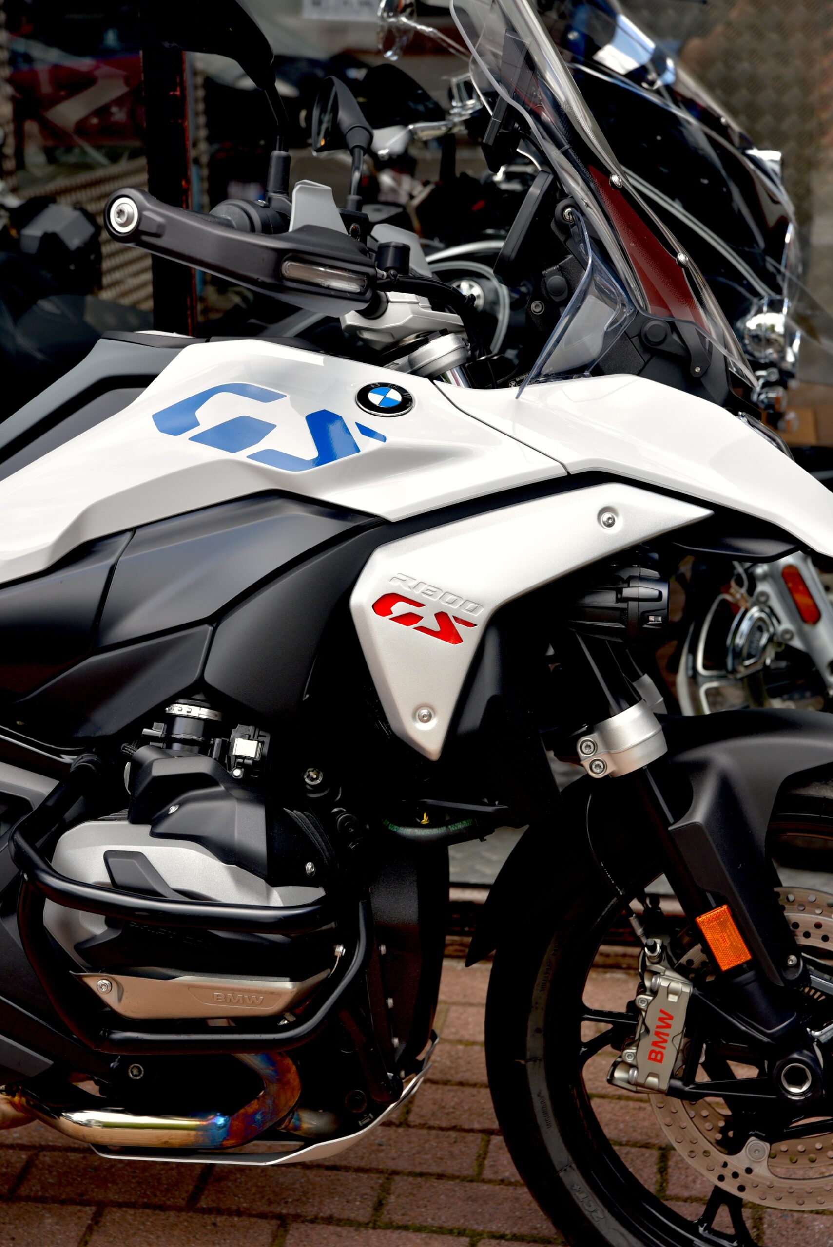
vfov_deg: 30.5
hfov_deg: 20.6
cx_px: 416
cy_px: 624
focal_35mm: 66
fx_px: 2288
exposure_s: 1/125
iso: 200
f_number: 5.6
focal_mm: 66
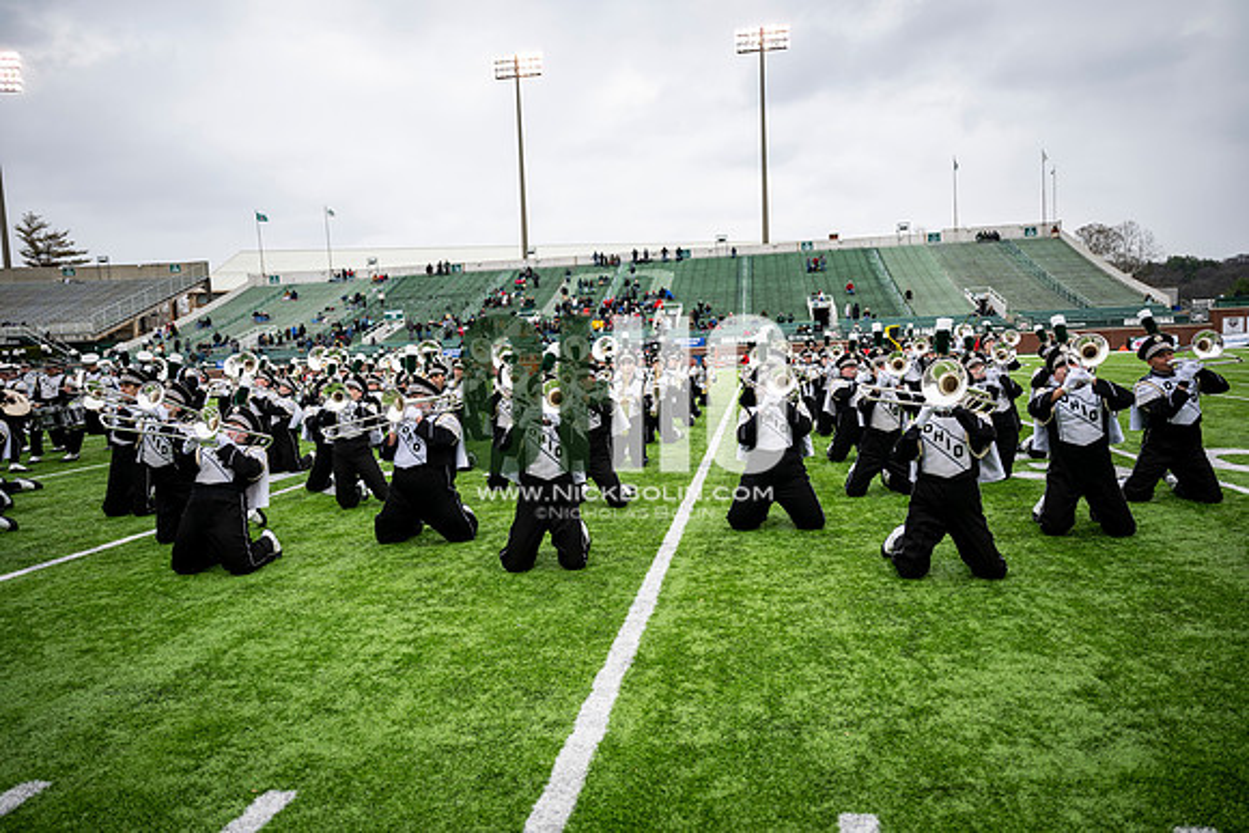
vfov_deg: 53.2
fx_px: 833
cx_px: 624
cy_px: 416
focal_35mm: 24
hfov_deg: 73.7
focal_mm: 24
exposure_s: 1/500
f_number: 2.8
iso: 100
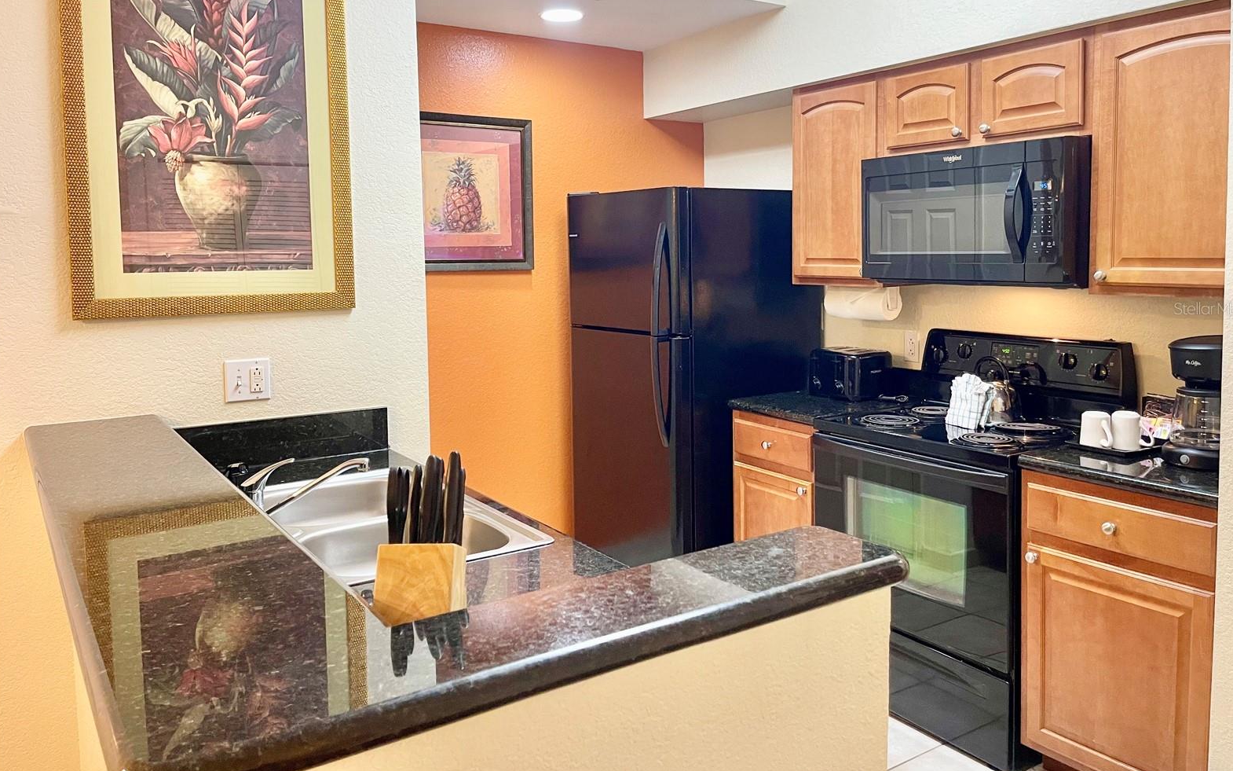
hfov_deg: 68.4
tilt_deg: -4.6
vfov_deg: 45.8
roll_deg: +0.5
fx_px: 907
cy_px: 308
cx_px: 620
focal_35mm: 27
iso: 200
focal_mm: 5.1
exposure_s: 1/60
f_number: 1.6
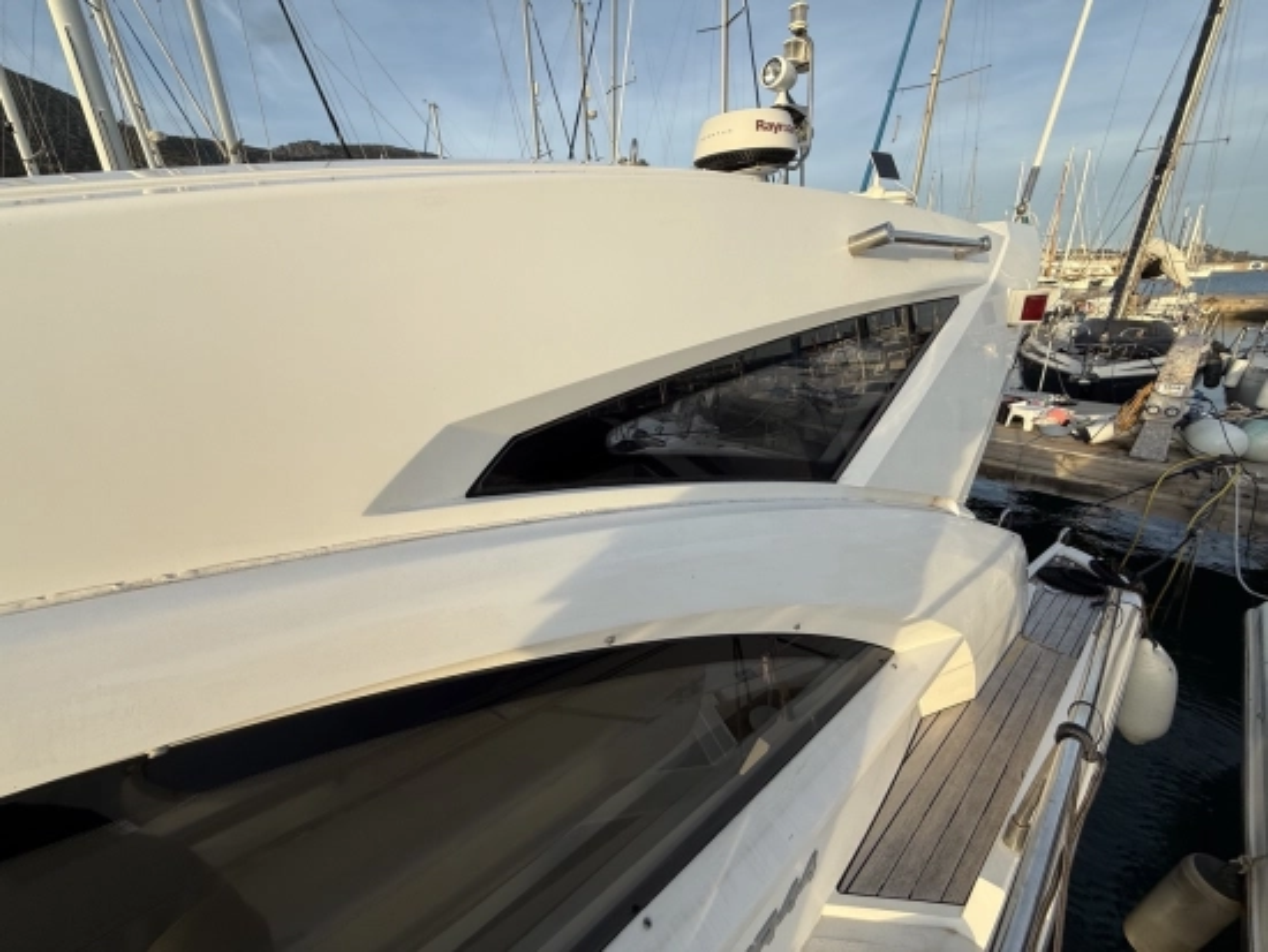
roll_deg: +0.9
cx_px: 634
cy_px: 476
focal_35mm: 14
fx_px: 513
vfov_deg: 85.7
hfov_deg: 102.0
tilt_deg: -20.9
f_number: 2.2
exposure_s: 1/760
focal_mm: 2.22
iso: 50
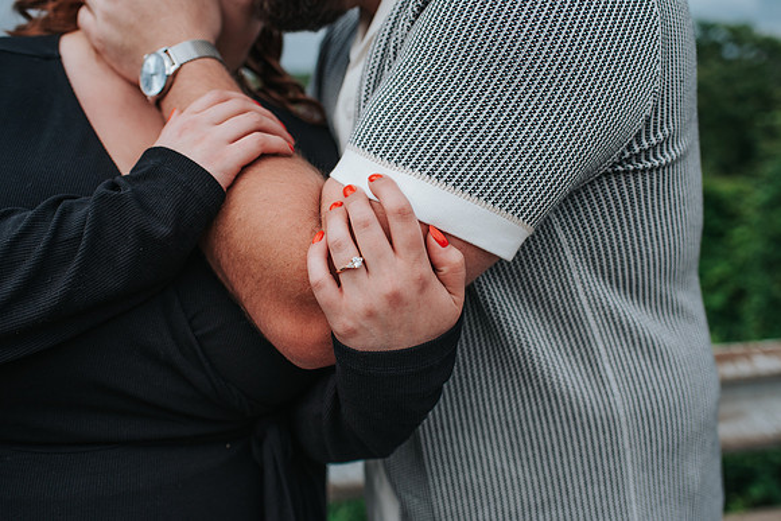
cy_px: 260
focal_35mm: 35
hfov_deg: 54.4
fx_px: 759
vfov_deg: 37.9
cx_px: 390
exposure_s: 1/1000
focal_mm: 35
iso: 400
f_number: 3.5
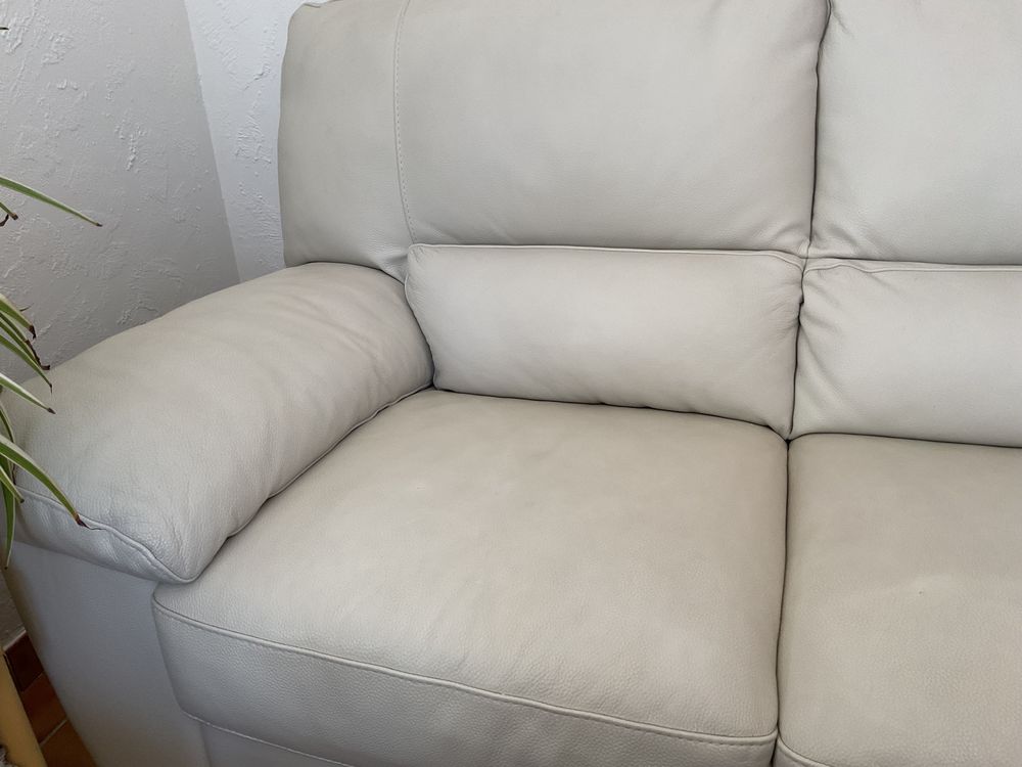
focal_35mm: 29
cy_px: 384
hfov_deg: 61.7
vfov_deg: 48.2
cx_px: 511
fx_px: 856
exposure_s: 1/120
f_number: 1.8
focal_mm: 3
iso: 64
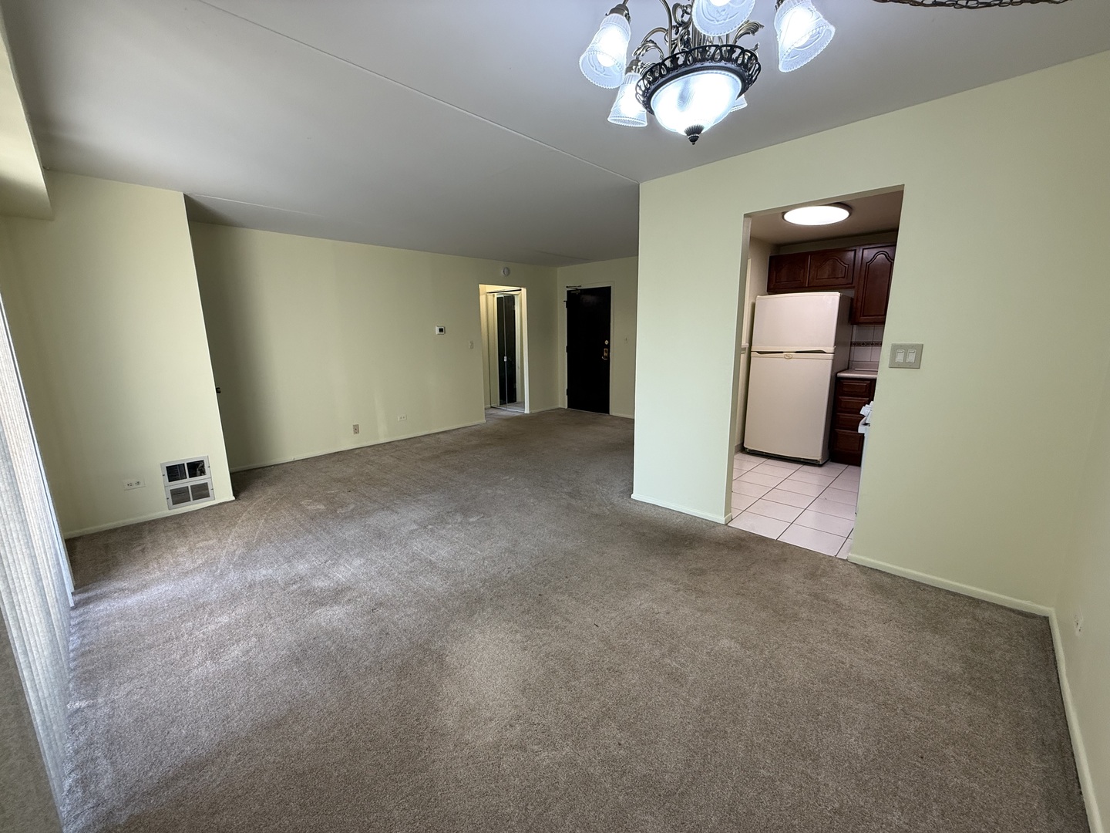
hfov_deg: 102.1
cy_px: 416
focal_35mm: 14
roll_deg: +0.8
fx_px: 449
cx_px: 555
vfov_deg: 85.7
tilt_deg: -11.1
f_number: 2.2
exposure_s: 1/120
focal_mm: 2.22
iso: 160
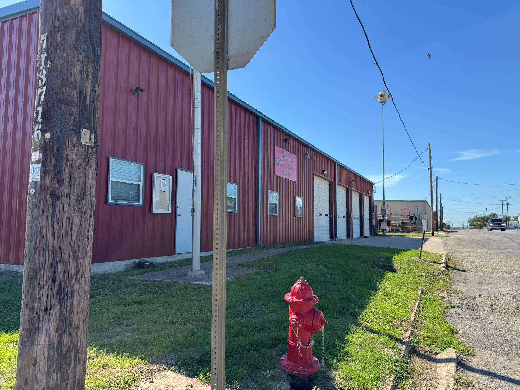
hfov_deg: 71.6
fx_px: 361
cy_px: 195
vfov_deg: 56.8
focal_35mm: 24
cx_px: 260
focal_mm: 6.76
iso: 80
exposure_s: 1/3096
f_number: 1.78
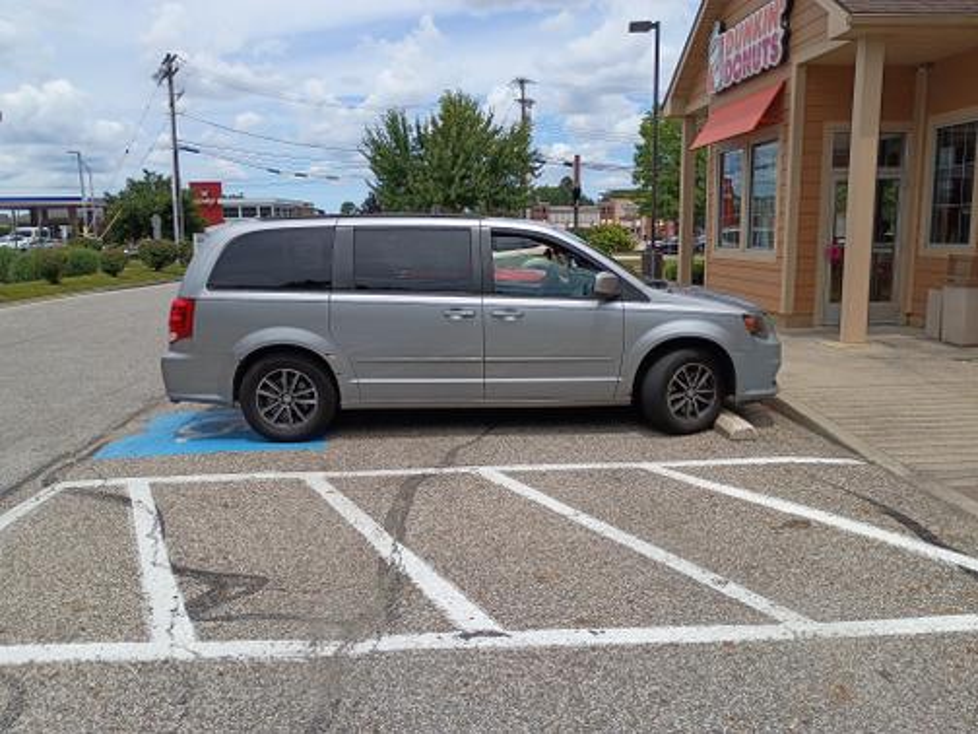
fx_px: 819
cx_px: 489
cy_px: 367
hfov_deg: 61.7
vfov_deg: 48.2
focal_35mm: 29
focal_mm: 4.27
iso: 105
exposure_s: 1/1634
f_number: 1.8
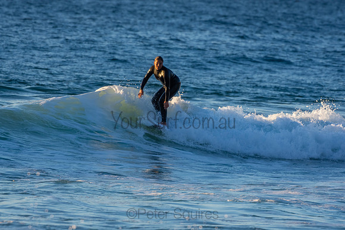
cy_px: 115
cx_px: 172
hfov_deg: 3.6
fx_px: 5464
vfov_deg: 2.4
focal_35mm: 570
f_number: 5.6
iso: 640
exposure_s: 1/1250
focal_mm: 380
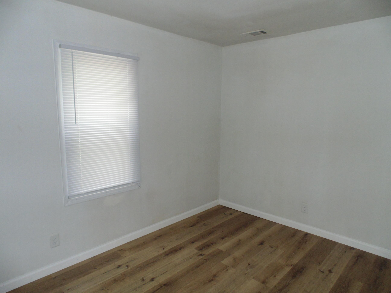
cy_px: 146
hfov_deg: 76.4
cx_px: 196
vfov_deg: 61.1
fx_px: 248
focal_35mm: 22
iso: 200
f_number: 3.1
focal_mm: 4
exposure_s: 1/30
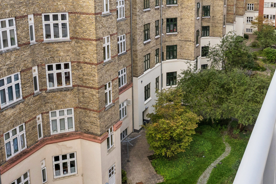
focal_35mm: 41
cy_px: 44
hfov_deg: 47.7
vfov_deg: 32.2
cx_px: 152
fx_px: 312
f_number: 7.1
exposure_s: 1/320
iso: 400
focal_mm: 12.2
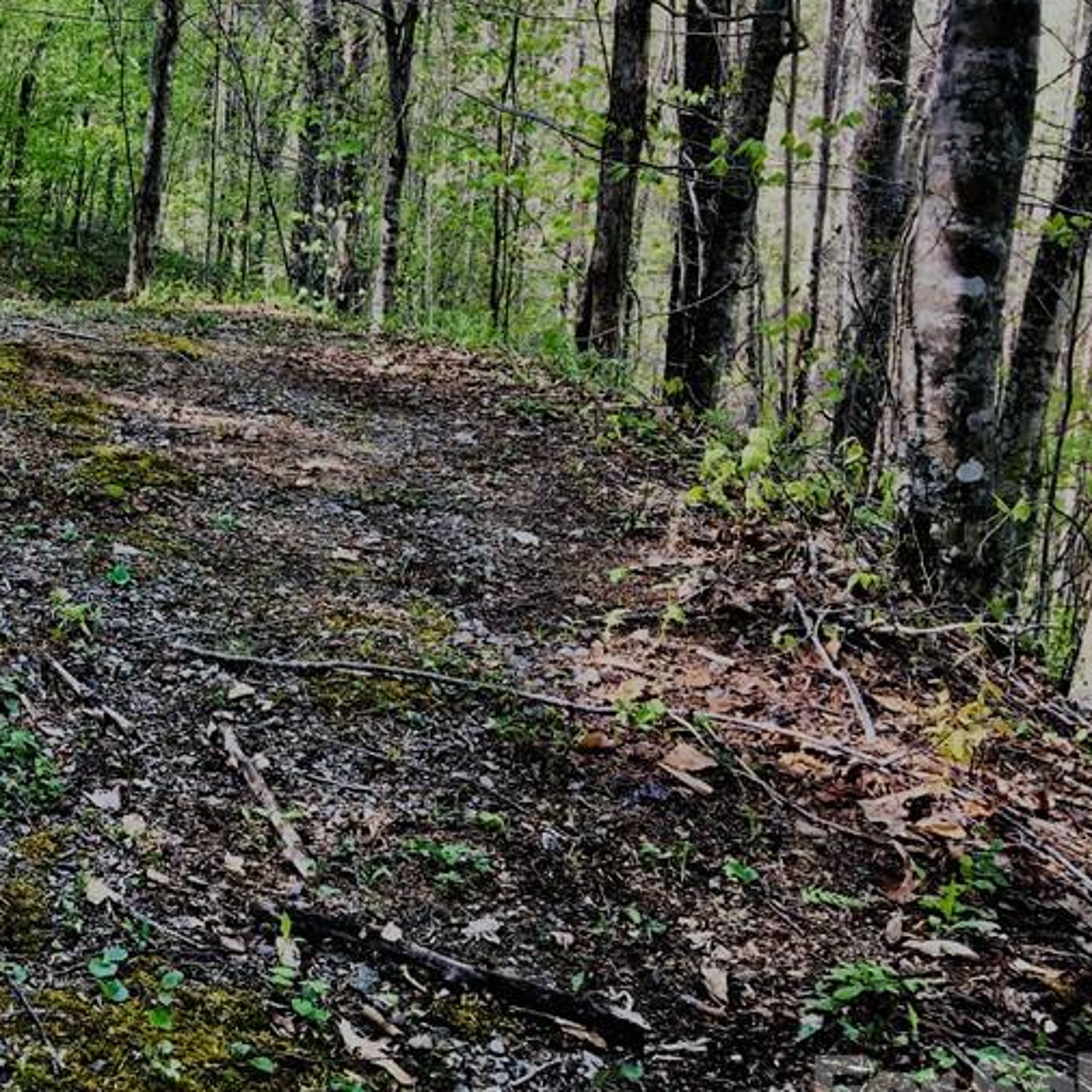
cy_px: 437
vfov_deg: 32.7
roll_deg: +0.6
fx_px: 1856
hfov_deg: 30.9
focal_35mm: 52
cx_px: 52
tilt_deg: -10.7
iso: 32
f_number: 2.2
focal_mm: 4.15
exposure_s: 1/120
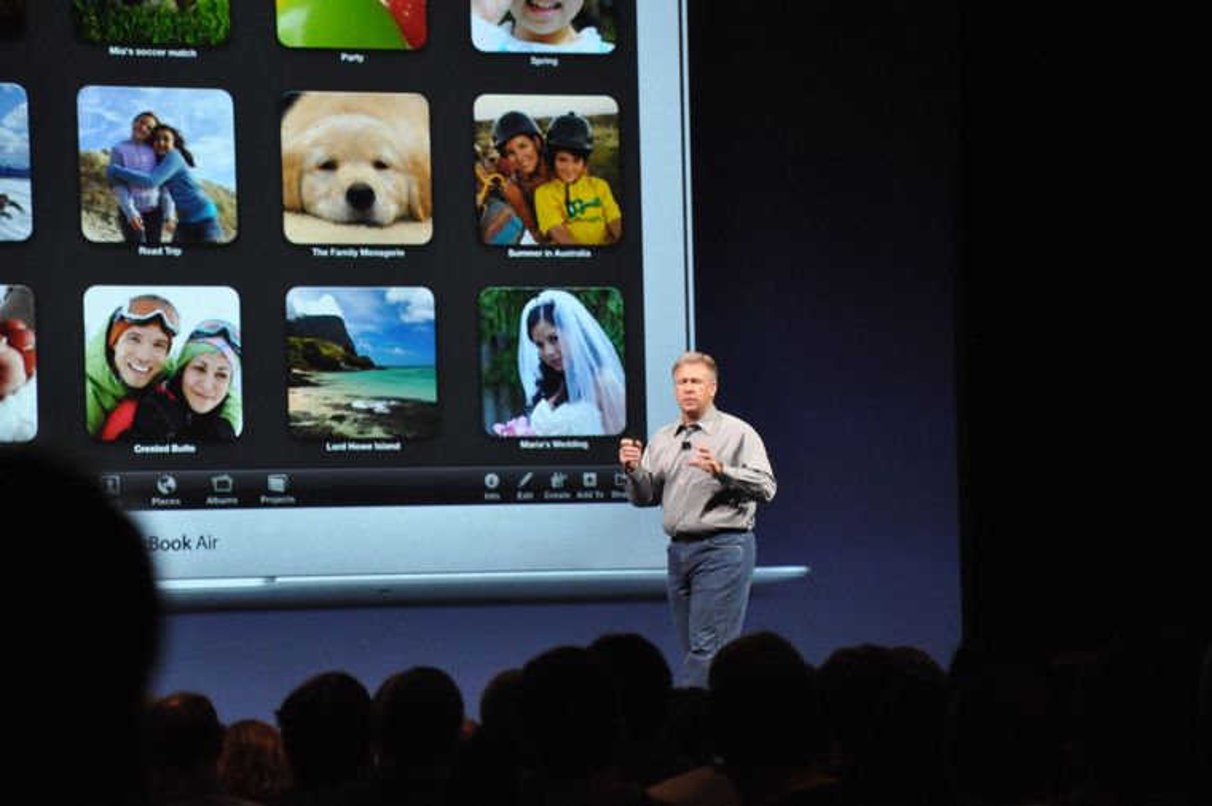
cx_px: 606
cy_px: 403
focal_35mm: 158
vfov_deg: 8.7
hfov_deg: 13.1
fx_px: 5297
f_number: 5.6
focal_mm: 105
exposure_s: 1/50
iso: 1600
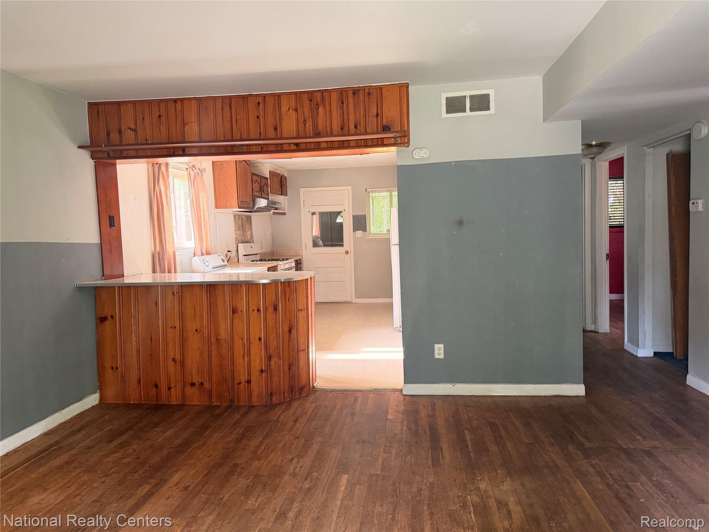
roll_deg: +2.6
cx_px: 354
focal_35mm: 24
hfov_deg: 71.6
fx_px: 492
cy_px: 266
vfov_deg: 56.8
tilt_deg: -4.7
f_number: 1.78
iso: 320
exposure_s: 1/60
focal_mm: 6.76
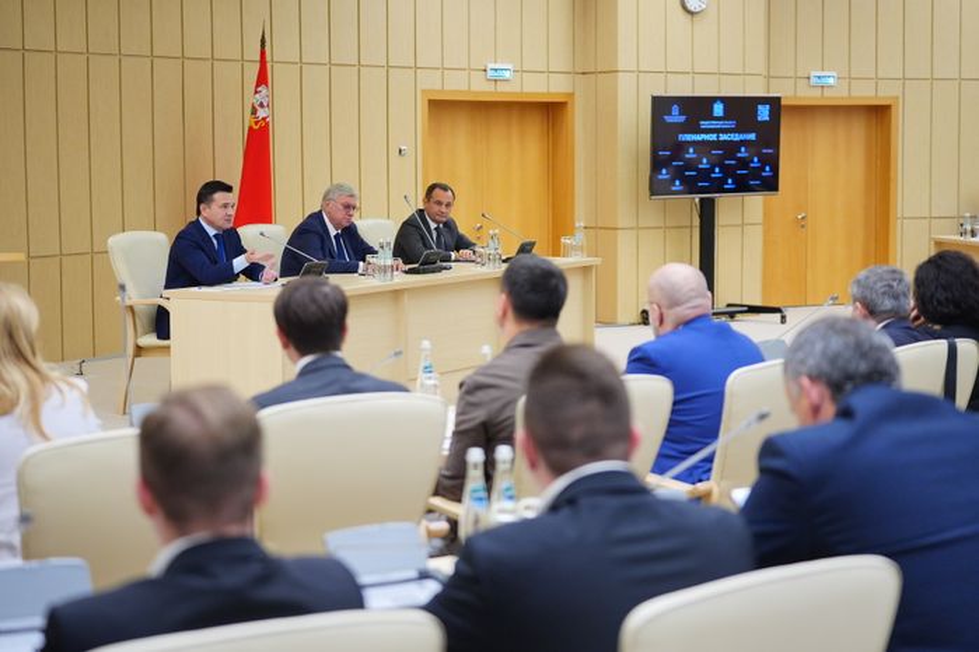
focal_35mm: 70
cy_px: 326
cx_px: 490
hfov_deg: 28.8
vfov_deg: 19.5
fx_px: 1903
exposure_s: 1/320
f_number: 2.8
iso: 2000
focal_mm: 70
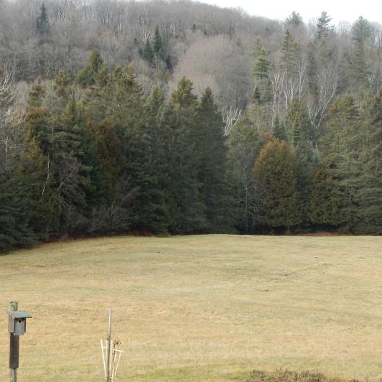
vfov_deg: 17.0
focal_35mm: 102
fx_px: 1273
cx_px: 248
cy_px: 238
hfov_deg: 17.0
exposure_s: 1/250
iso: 200
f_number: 4.5
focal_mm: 10.7
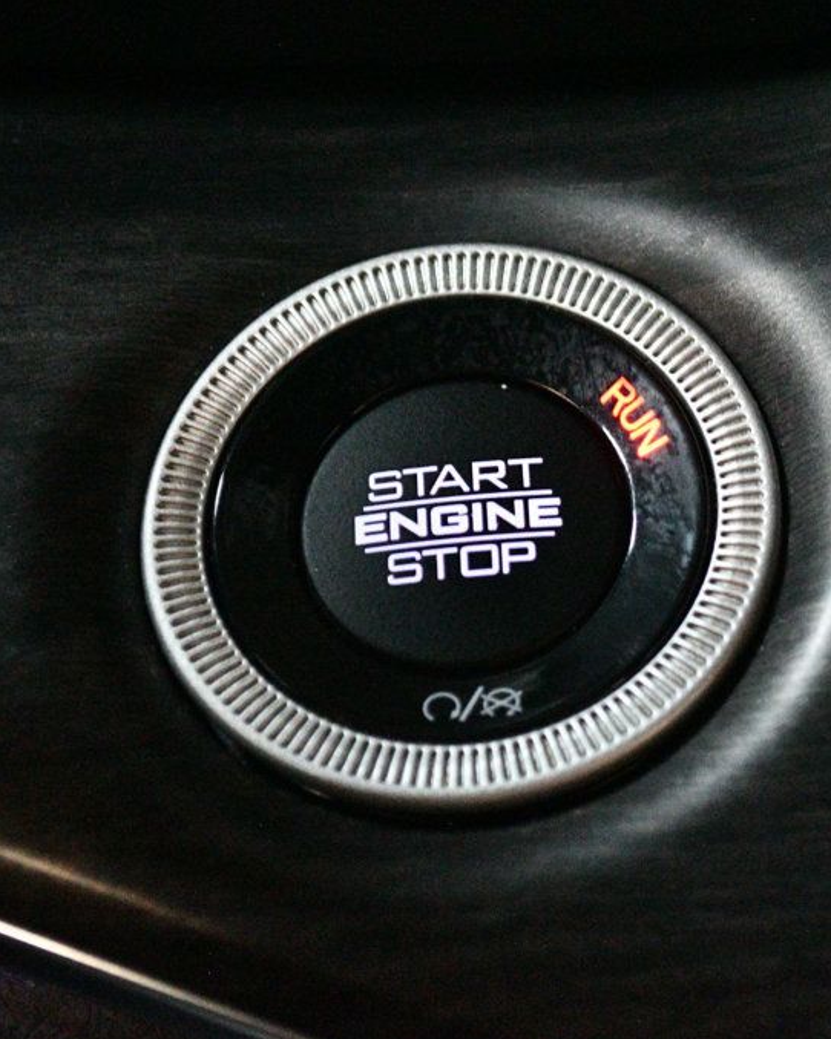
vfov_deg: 20.2
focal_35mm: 95
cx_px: 685
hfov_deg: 16.1
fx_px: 2922
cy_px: 521
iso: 12800
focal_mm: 45
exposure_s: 1/50
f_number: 5.3
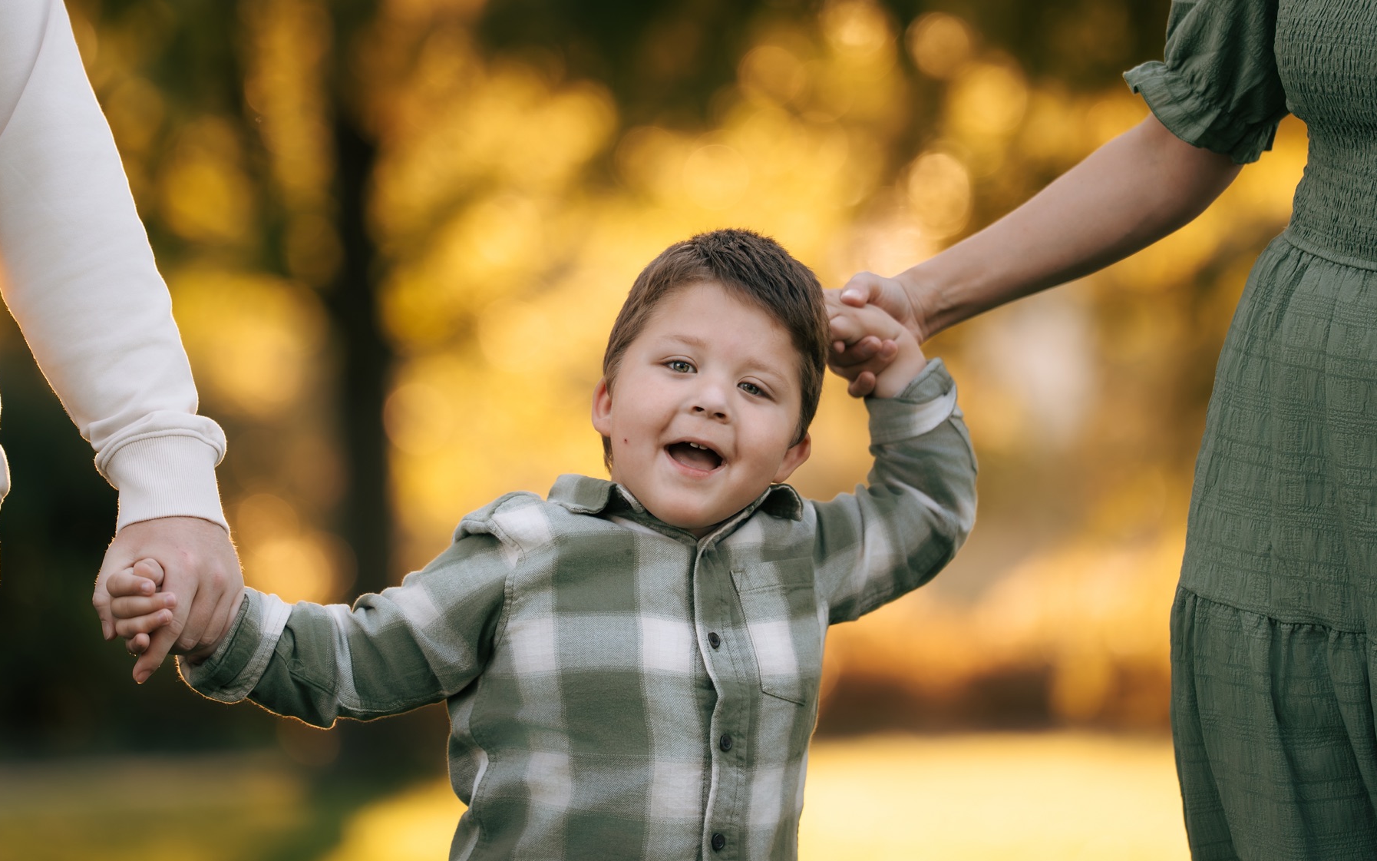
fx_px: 6781
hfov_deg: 11.6
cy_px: 424
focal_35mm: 181
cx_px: 687
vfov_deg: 7.3
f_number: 2.8
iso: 160
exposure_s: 1/250
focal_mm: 176.7
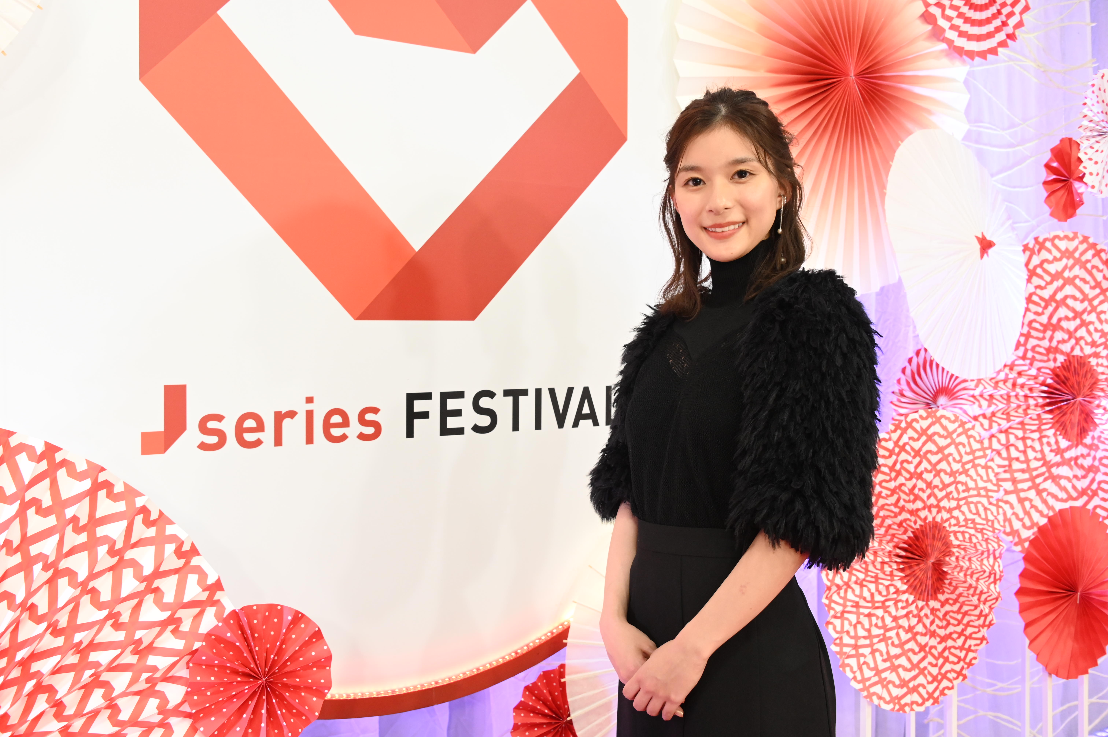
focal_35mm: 38
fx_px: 1169
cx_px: 554
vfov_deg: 35.0
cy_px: 368
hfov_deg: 50.7
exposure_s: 1/160
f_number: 8
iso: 3200
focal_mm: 38
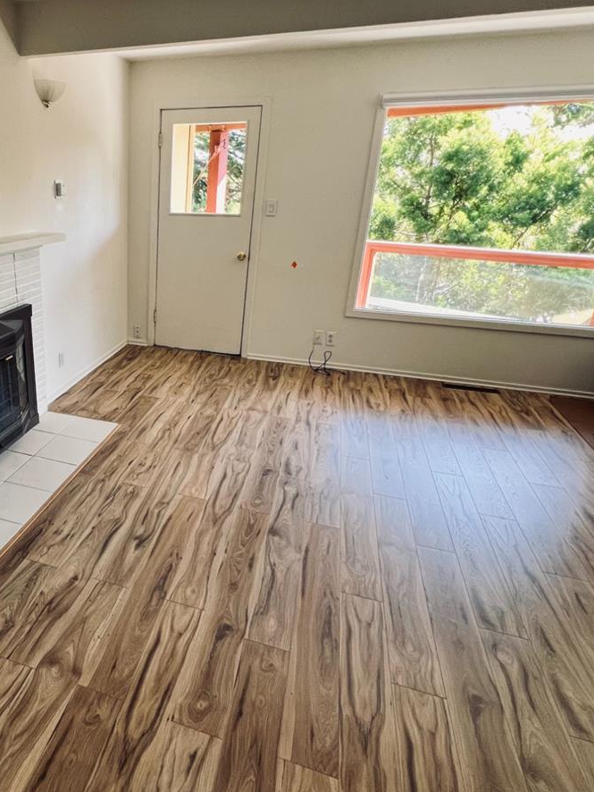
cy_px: 383
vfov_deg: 76.3
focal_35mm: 22
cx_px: 114
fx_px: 503
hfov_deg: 56.4
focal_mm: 1.57
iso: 125
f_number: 1.8
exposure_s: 1/99
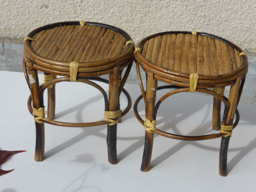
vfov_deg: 21.3
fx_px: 510
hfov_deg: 28.2
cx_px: 128
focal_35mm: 69
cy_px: 96
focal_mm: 11.7
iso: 100
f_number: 4.9
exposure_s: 1/400
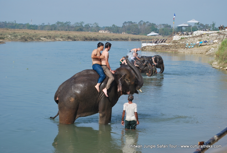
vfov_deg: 16.6
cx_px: 114
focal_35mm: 82
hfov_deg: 24.6
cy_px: 76
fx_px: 521
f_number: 7.1
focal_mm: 55
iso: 100
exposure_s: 1/200
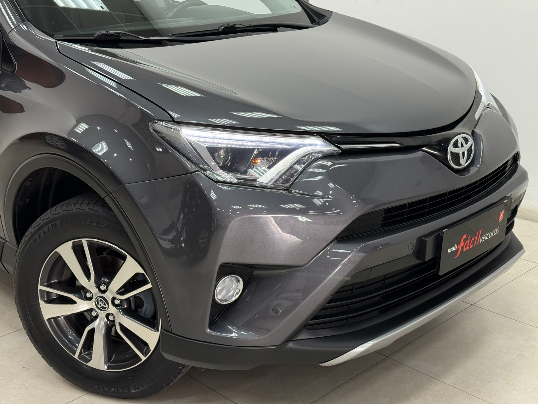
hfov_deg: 39.7
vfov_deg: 30.3
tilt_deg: -18.6
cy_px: 202
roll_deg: +0.8
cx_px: 269
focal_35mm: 48
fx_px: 746
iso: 125
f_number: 1.78
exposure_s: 1/120
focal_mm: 6.76
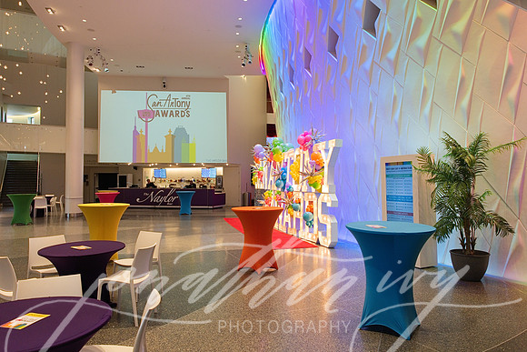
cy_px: 176
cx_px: 264
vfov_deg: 51.3
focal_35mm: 25
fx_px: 366
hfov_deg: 71.5
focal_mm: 25
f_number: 4
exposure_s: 1/100
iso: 640
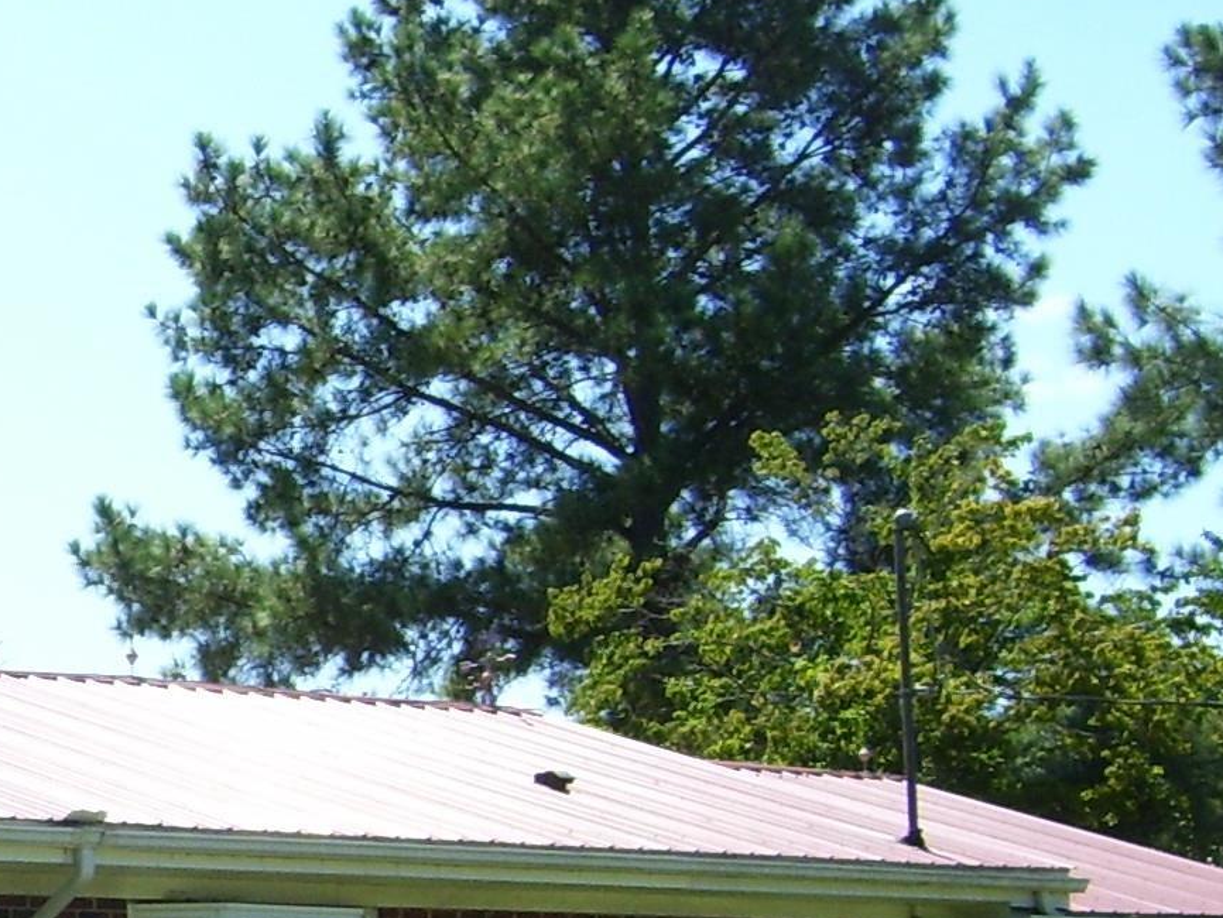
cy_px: 741
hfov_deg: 16.7
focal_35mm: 110
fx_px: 3887
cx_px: -438
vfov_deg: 13.4
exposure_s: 1/250
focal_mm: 6
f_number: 4.8
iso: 80
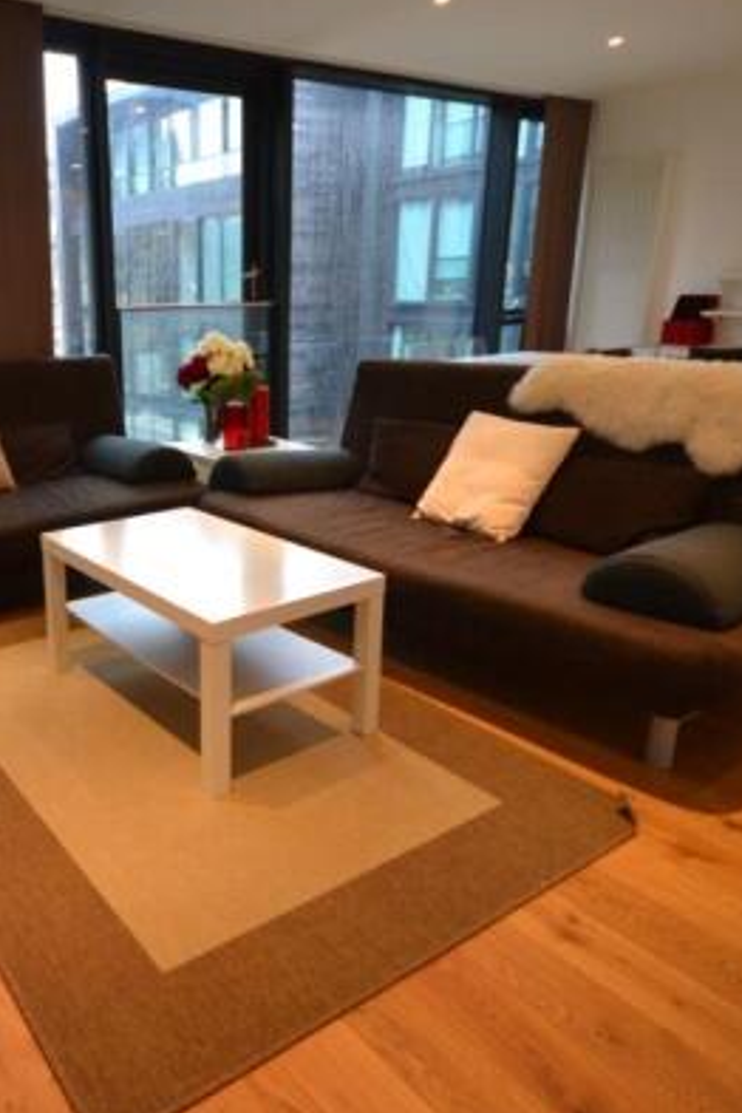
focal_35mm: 25
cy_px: 537
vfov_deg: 71.5
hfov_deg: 49.5
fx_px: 773
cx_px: 200
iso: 720
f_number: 4
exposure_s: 1/60
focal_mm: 10
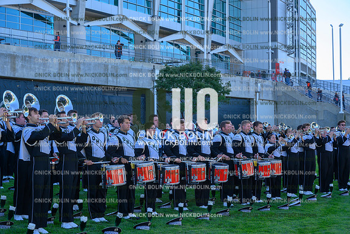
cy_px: 117
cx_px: 175
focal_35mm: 70
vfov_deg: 19.5
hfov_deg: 28.8
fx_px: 681
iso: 800
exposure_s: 1/640
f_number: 8
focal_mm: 70
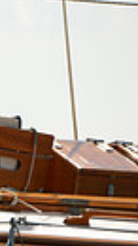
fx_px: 3537
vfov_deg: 4.0
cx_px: -399
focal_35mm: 543
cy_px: 266
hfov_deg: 2.2
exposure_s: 1/1250
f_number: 5.6
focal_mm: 116
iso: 400
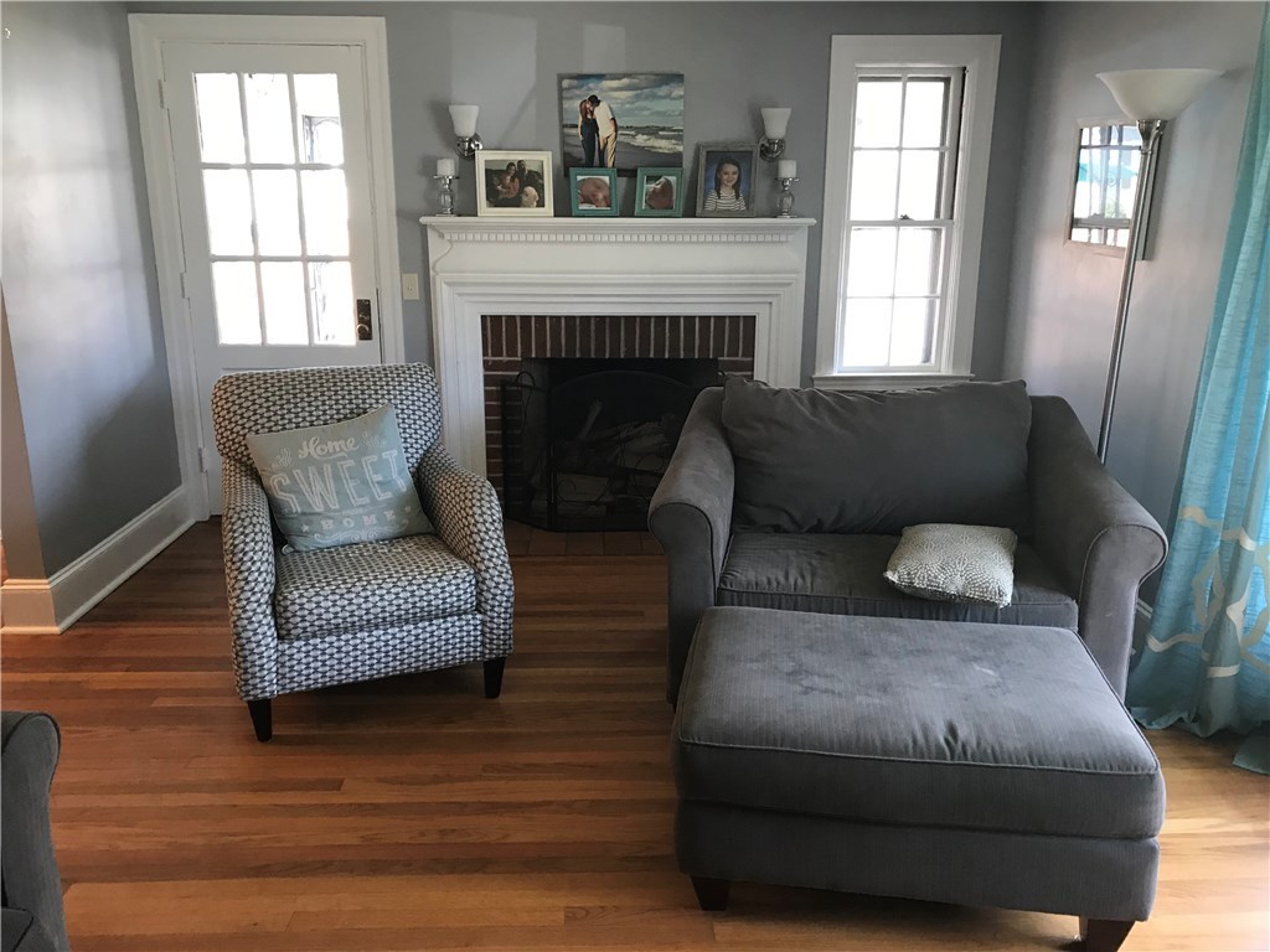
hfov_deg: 63.4
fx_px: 1027
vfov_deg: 49.7
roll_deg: +0.2
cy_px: 476
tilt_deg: -13.9
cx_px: 635
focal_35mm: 28
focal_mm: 3.99
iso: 40
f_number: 1.8
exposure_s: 1/20
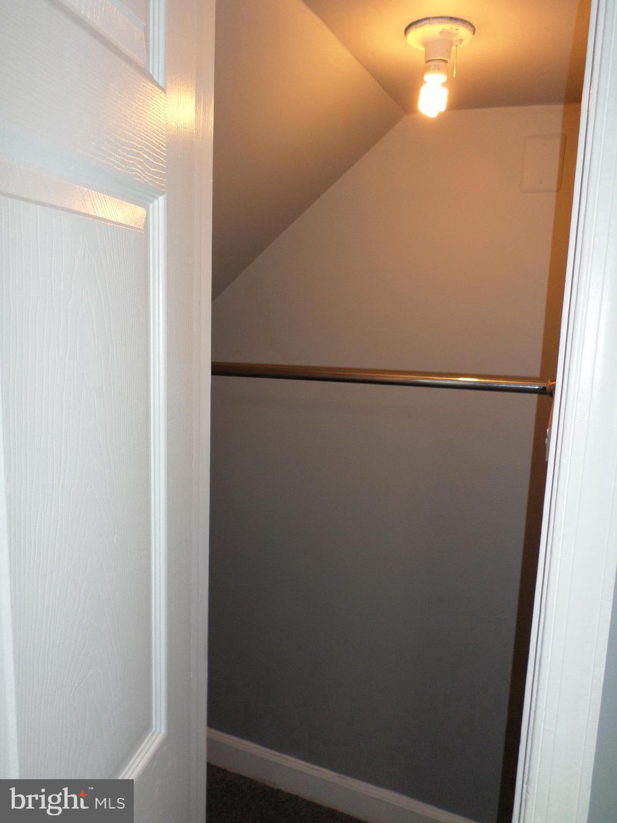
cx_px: 308
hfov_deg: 54.9
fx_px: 594
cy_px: 412
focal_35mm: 25
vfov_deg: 69.4
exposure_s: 1/30
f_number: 2.5
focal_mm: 4.5
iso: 100
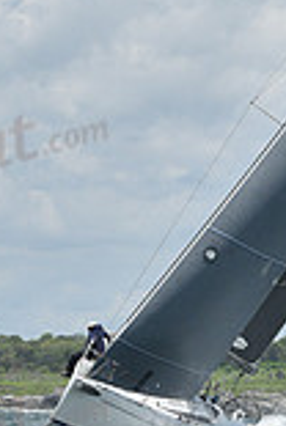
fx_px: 3808
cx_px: 252
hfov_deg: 4.3
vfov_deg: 6.4
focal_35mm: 321
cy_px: -11
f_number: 7.1
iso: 250
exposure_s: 1/1250
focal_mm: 86
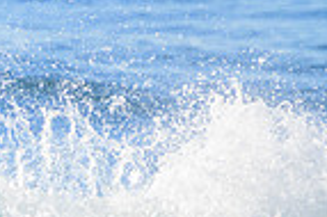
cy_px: 346
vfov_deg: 0.4
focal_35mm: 3249
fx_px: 29478
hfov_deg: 0.6
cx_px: -300
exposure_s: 1/2000
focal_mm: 800
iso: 1600
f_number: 11
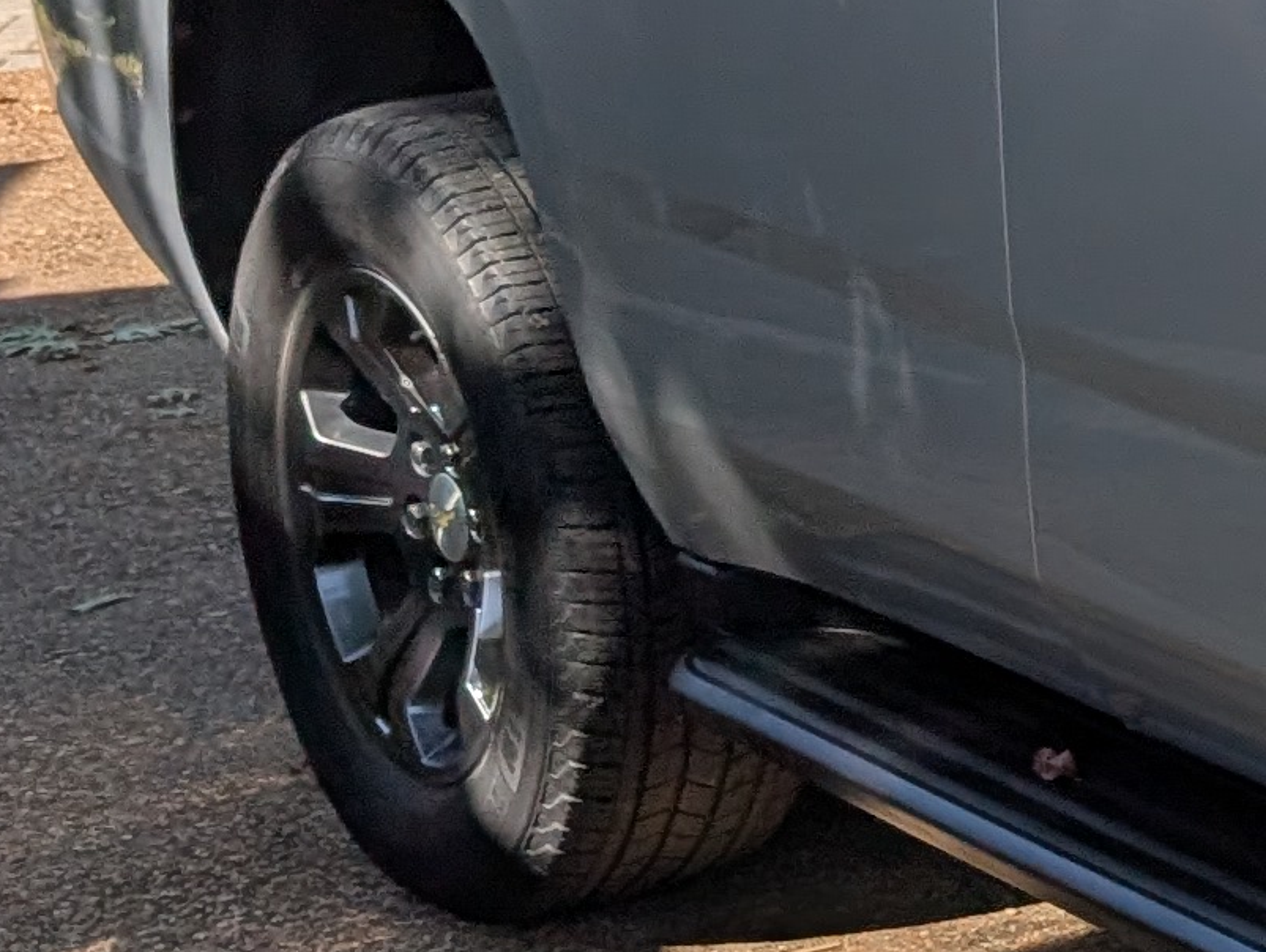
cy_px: 32
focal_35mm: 122
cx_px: 2945
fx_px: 4467
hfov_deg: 12.8
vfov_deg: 12.1
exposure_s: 1/703
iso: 23
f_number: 1.68
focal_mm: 6.9
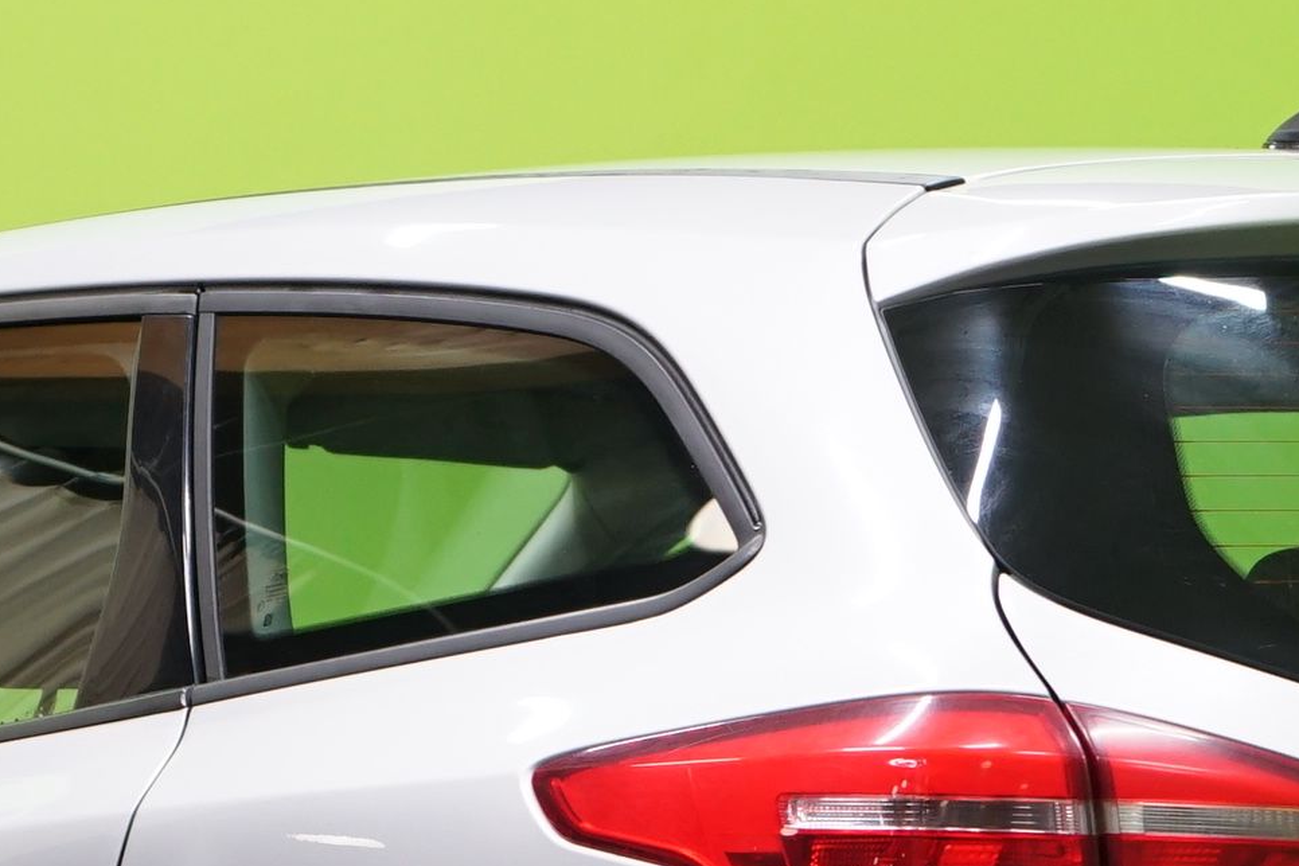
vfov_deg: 6.1
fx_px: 8082
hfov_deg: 9.2
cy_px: 1112
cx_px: 593
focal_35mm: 224
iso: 640
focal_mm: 55
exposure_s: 1/80
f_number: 4
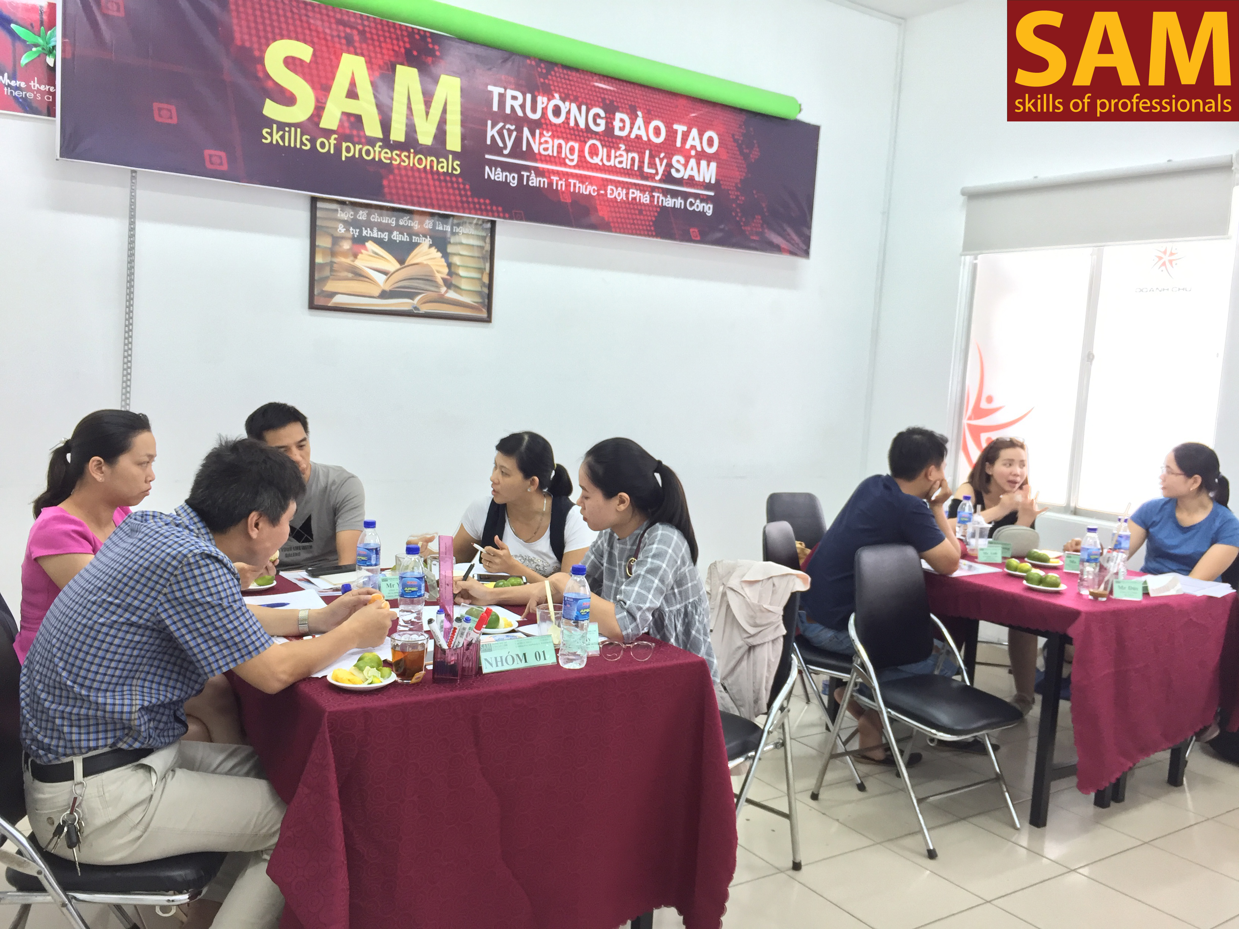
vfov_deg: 48.2
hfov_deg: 61.7
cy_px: 464
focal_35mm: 29
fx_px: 1038
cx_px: 620
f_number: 2.2
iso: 125
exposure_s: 1/33
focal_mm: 4.15
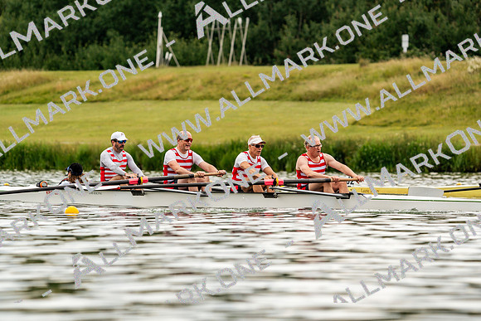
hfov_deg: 6.5
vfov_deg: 4.4
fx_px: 4210
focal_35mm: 315
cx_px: 240
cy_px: 160
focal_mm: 315
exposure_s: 1/2000
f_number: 6.3
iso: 400
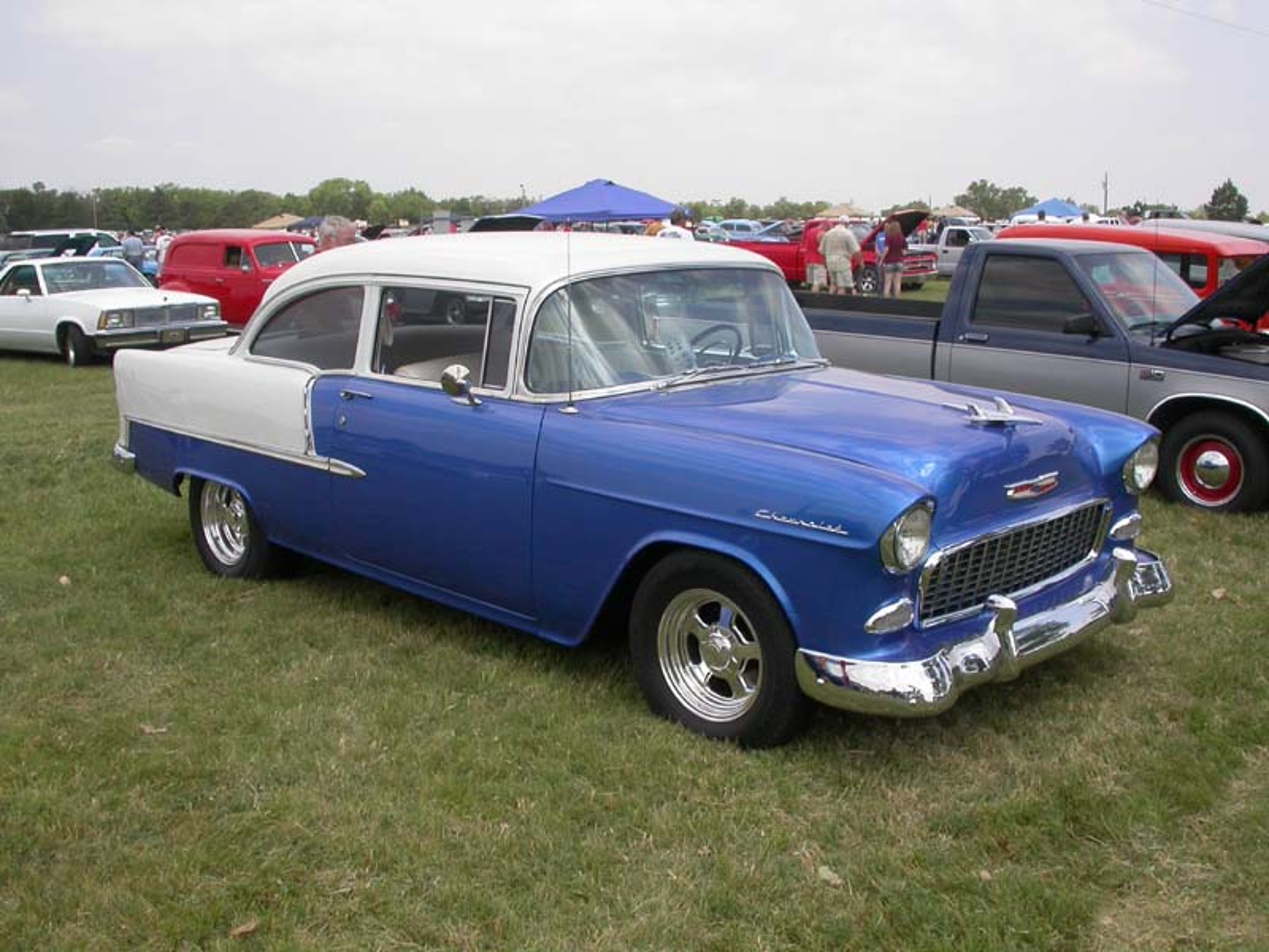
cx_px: 634
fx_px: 1393
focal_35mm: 38
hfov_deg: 49.0
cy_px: 476
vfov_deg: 37.7
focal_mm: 7.85
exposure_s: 1/319
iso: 100
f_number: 6.7
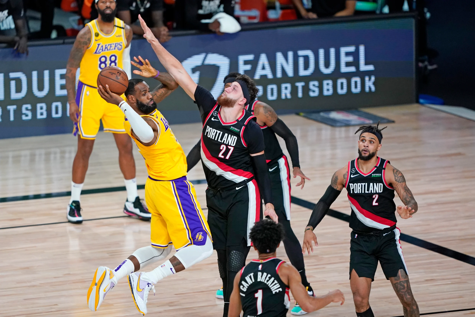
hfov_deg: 5.2
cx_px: 238
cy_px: 158
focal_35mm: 400
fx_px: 5278
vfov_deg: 3.4
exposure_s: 1/1600
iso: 3200
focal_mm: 400
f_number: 2.8
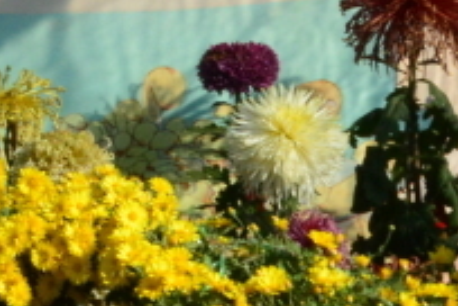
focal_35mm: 226
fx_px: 2875
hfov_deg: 8.7
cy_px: 204
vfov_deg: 6.1
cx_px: -386
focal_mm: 30
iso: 800
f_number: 25
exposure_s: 1/320
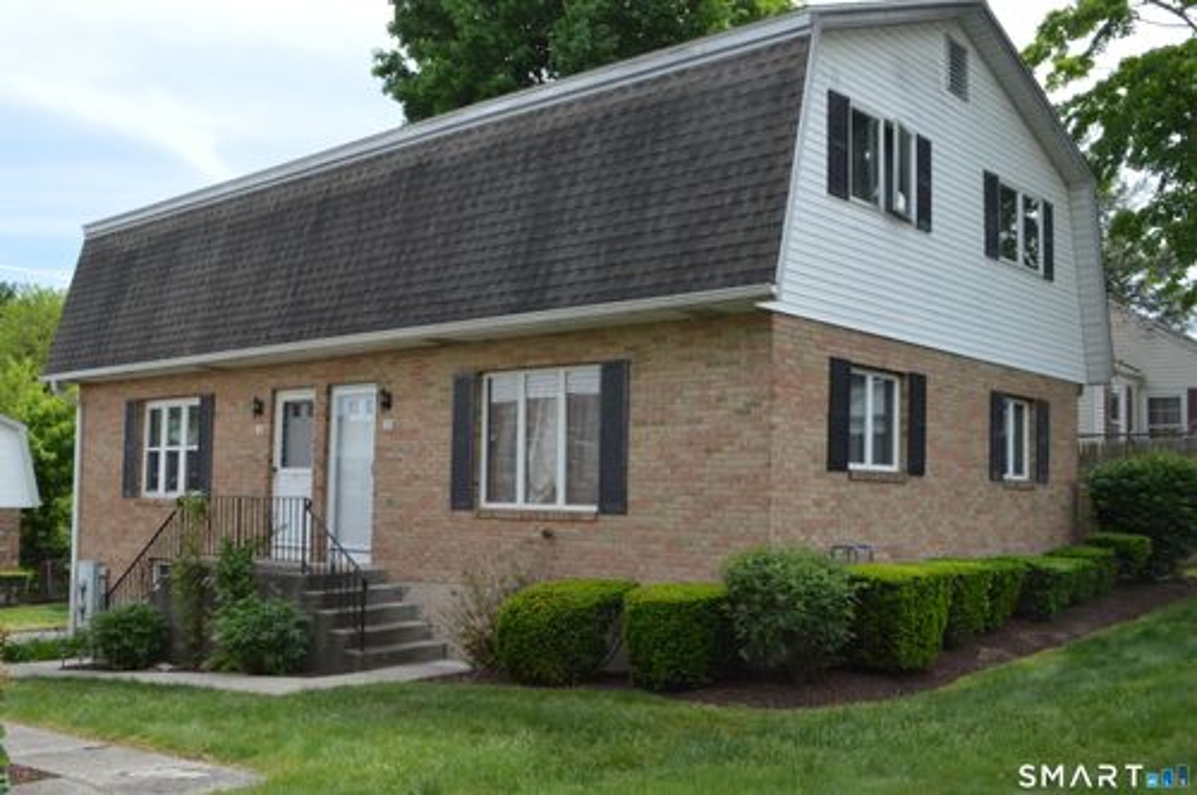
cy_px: 398
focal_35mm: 36
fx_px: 1195
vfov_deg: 36.8
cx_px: 598
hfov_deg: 53.2
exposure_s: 1/500
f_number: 11
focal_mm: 24
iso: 1600
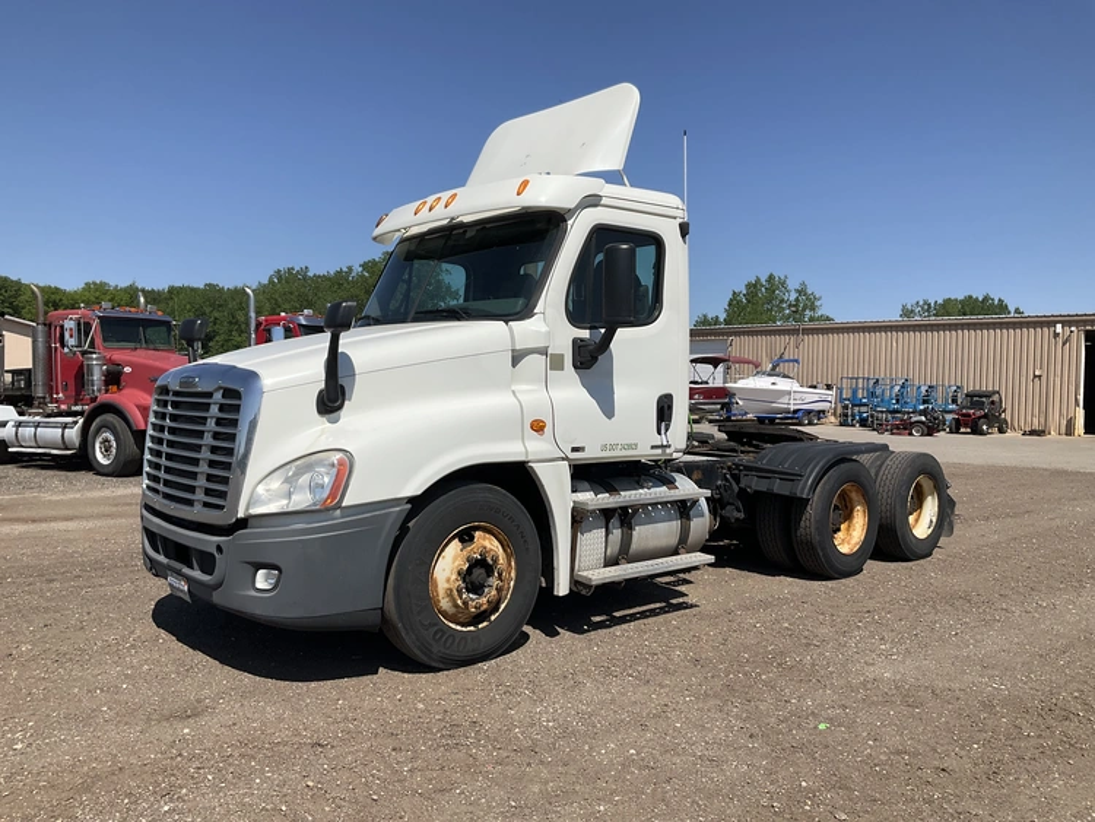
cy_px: 411
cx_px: 548
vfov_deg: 48.3
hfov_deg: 61.6
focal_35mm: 29
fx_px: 918
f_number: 1.8
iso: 25
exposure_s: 1/3322
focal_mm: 3
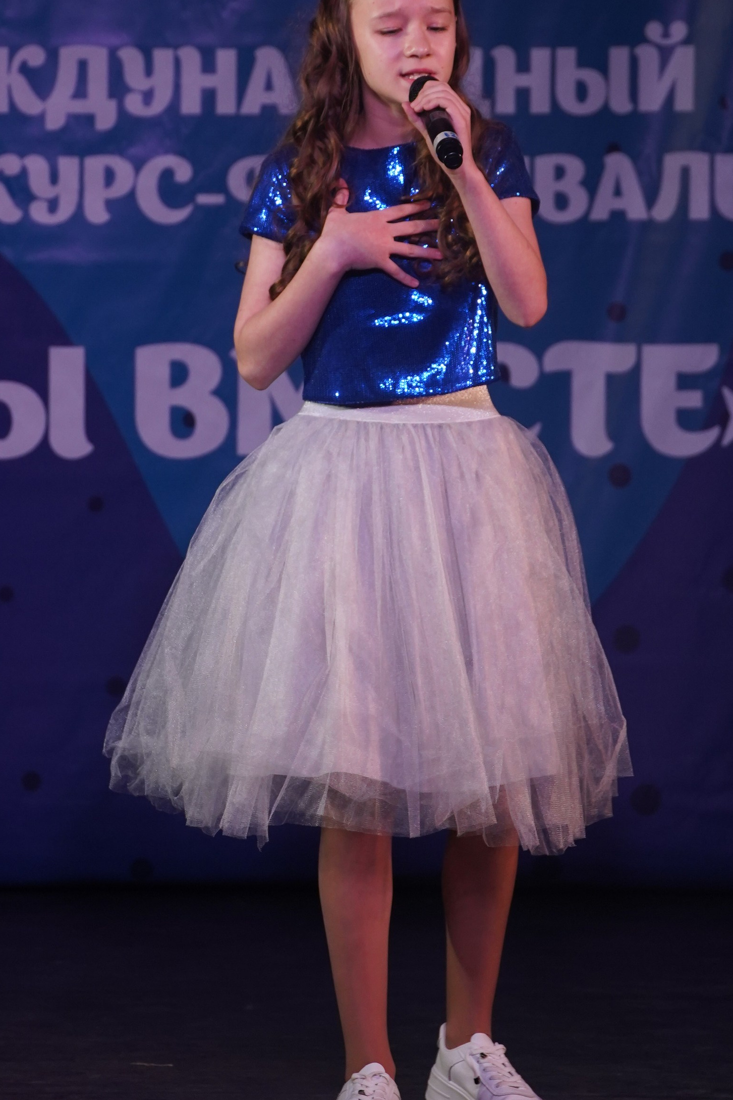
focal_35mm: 333
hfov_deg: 4.1
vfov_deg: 6.2
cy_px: 378
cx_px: 360
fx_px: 10168
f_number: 5.6
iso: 1600
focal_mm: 189
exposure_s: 1/250
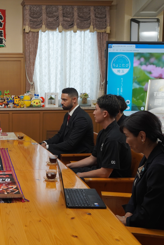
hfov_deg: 27.0
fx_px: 314
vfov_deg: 42.7
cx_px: -13
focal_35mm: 46
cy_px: 122
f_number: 4
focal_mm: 20
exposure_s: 1/160
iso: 500
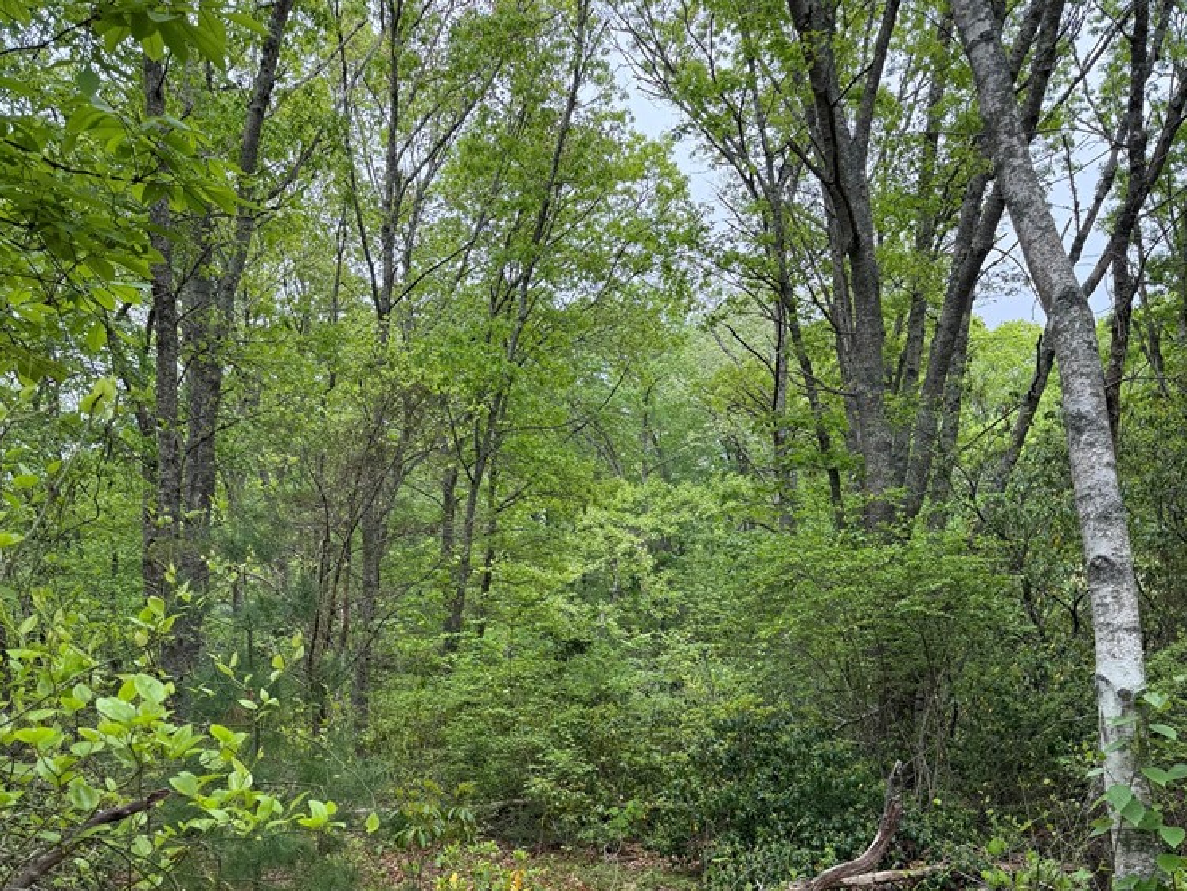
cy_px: 712
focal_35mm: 33
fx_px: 1132
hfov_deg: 55.3
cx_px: 585
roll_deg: +0.3
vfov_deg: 41.1
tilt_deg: -4.0
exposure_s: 1/325
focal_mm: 6.76
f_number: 1.78
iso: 100
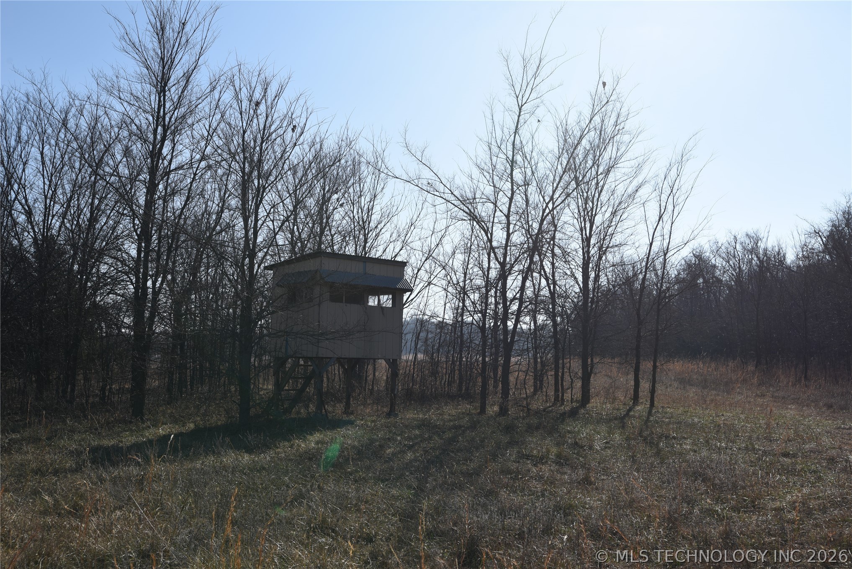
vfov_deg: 33.4
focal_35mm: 40
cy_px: 284
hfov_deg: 48.4
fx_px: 947
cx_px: 426
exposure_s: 1/320
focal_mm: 40
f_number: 9
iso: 100
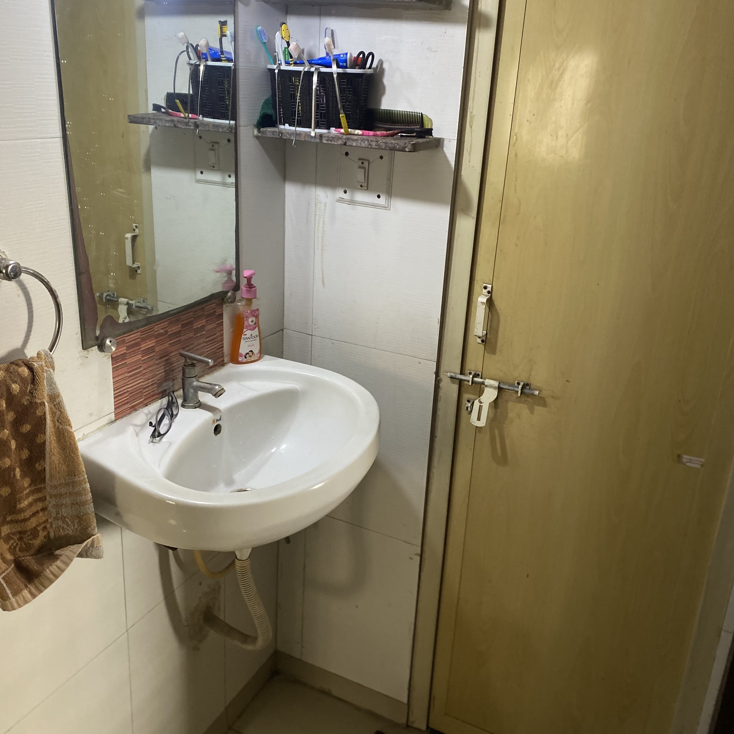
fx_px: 744
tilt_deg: -19.3
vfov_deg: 52.5
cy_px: 338
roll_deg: -4.3
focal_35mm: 31
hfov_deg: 52.5
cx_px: 368
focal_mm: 4.25
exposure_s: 1/50
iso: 250
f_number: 1.8
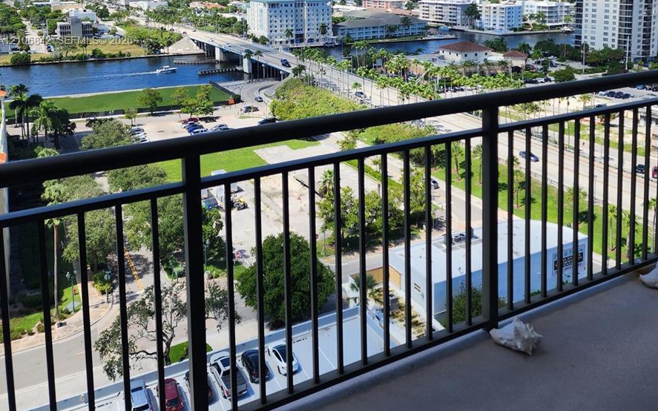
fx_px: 592
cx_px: 329
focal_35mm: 33
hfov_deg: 58.2
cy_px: 42
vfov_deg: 36.0
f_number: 1.8
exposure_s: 1/1151
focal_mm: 6.4
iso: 12
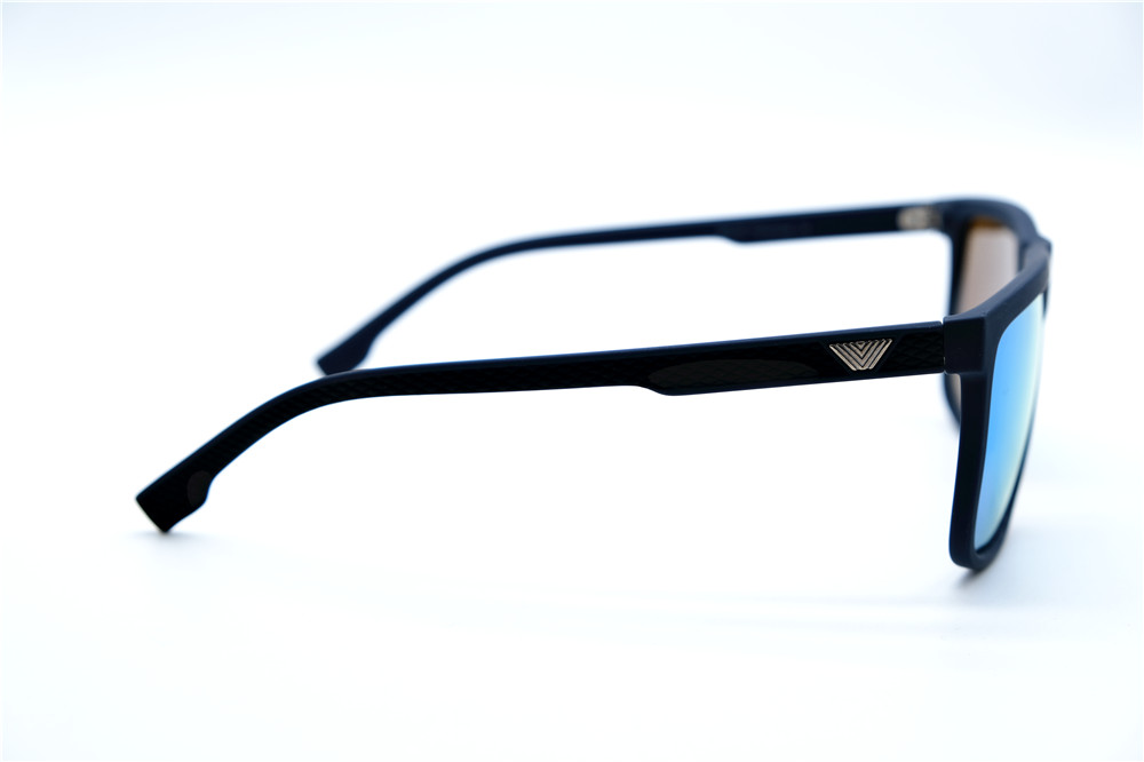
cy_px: 381
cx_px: 572
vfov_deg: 21.2
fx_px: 2033
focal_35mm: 64
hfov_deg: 31.4
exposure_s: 1/150
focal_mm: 42.5
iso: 160
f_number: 5.6
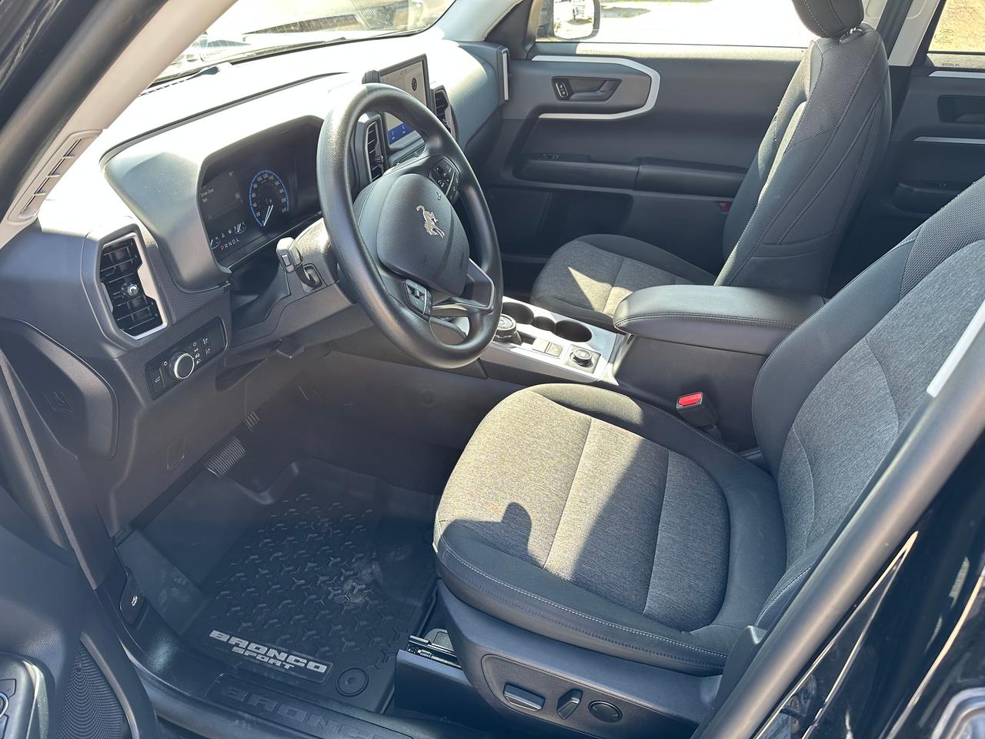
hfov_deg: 71.6
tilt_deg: -32.7
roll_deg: -0.9
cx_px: 492
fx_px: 683
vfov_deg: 56.8
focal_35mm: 24
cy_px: 370
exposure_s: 1/136
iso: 64
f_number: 1.78
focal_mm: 6.86
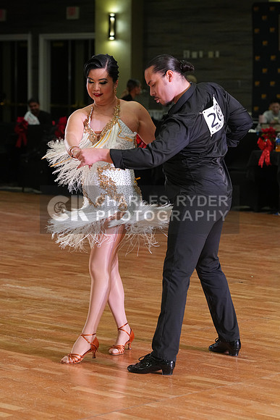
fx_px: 1352
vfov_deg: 17.6
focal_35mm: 116
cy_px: 210
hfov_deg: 11.8
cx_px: 140
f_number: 5
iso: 2500
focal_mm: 116
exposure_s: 1/200
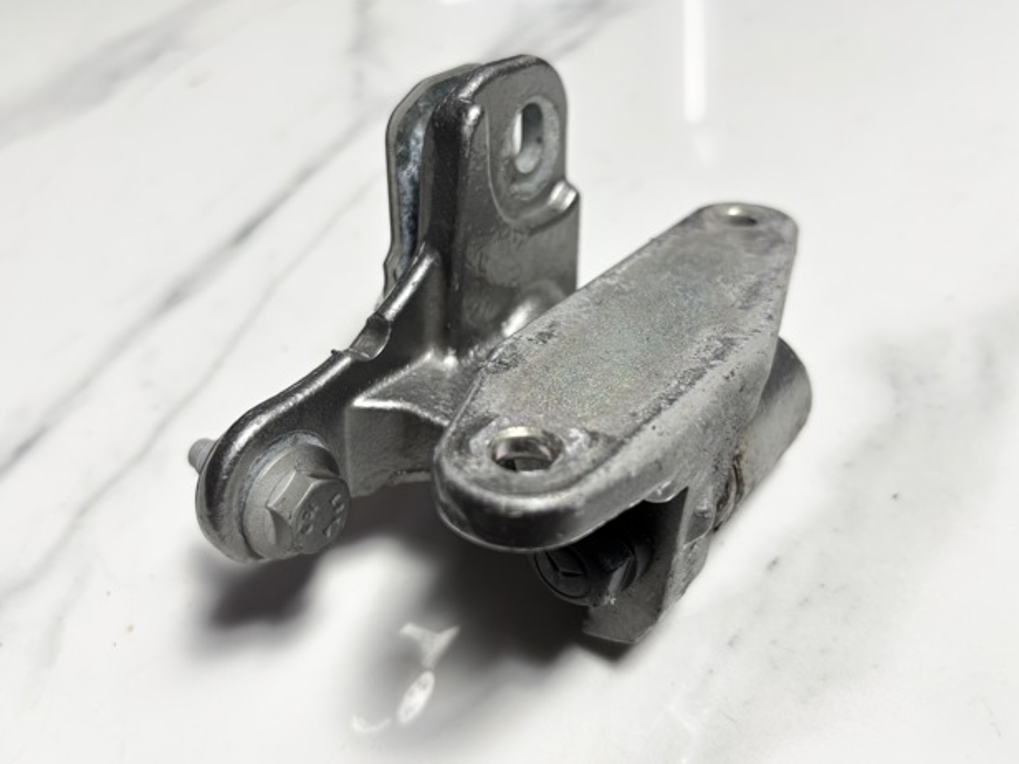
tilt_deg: -43.6
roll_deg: +13.0
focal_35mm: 27
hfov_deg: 65.3
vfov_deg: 51.4
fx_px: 795
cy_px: 385
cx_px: 519
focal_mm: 5.96
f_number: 1.6
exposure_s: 1/50
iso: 100
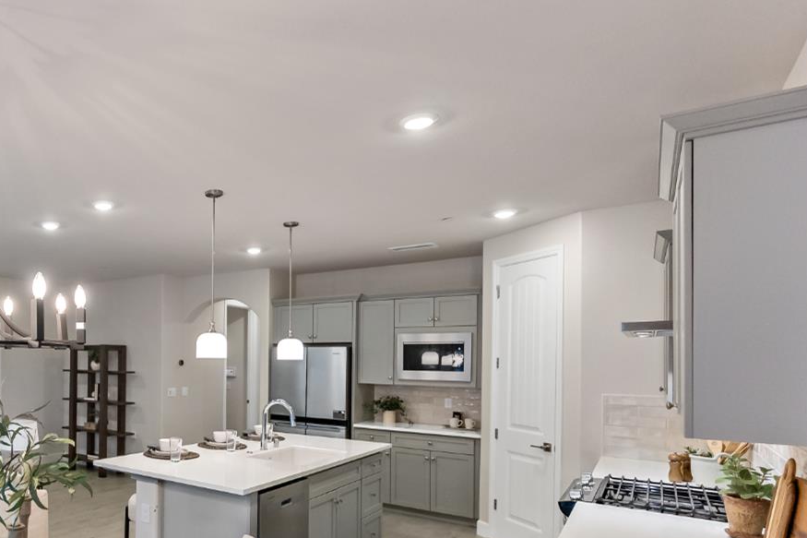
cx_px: 125
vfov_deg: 52.1
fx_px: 538
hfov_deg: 64.8
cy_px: 358
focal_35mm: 24
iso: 1250
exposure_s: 1/160
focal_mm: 14
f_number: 4
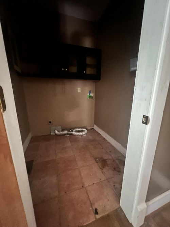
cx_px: 85
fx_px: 85
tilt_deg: -13.6
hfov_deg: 89.9
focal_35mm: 13
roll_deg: -0.4
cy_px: 114
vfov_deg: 106.2
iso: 1000
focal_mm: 1.57
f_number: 1.8
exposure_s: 1/8
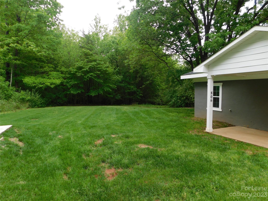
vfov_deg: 58.9
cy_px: 100
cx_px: 134
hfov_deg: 73.9
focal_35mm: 23
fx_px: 178
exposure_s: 1/400
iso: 125
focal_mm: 4
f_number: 3
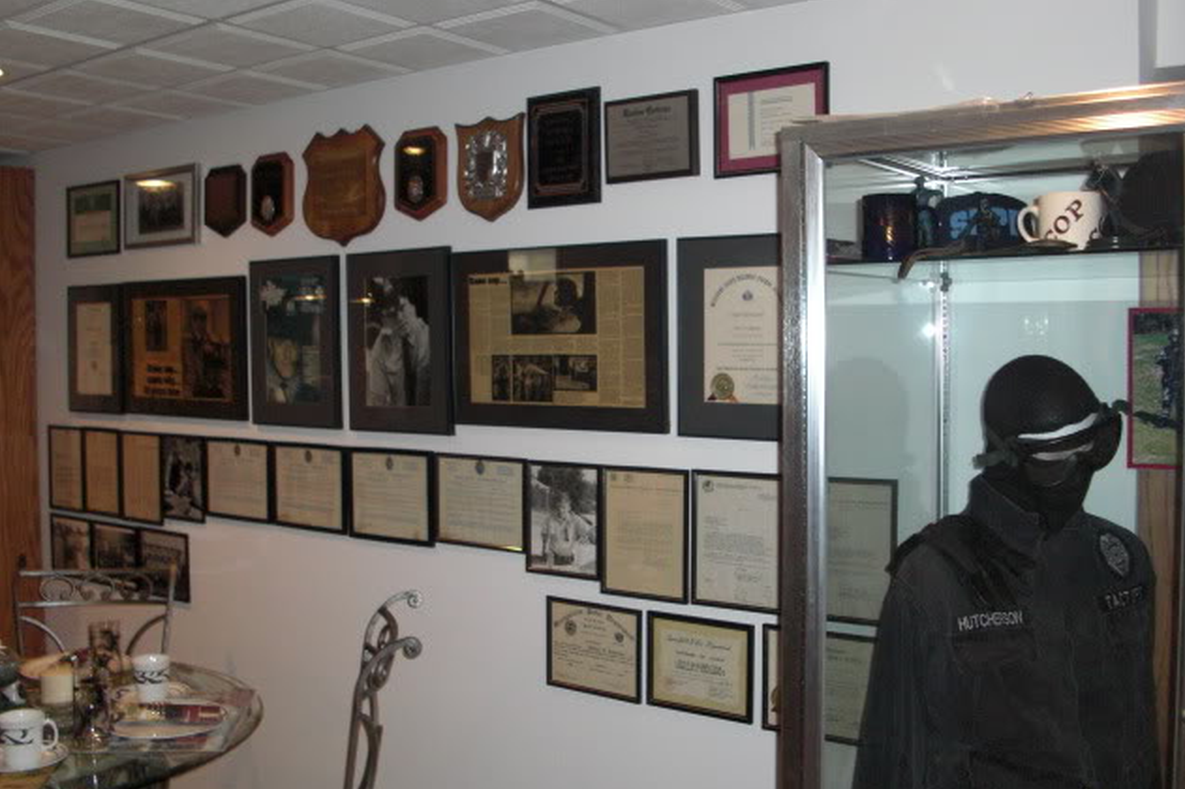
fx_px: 1250
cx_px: 597
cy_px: 406
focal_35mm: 38
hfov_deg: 50.7
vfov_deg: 35.0
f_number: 2.8
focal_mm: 6.3
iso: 200
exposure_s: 1/60
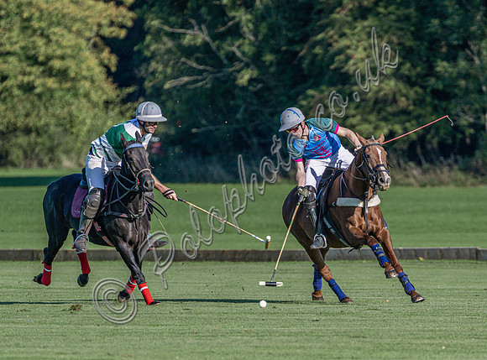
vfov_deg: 1.9
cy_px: 269
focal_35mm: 760
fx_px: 10633
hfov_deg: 2.6
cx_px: 296
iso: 400
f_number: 5.6
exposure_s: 1/2000
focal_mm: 400
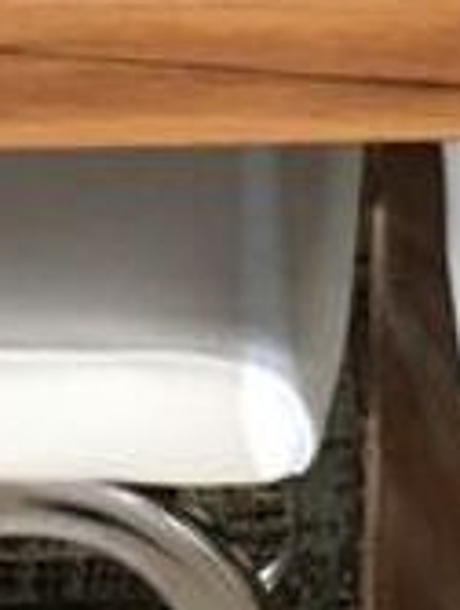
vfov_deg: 8.3
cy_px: -389
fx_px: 4077
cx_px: 267
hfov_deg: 6.5
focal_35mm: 231
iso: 200
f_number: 2.2
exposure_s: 1/33
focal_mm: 4.15
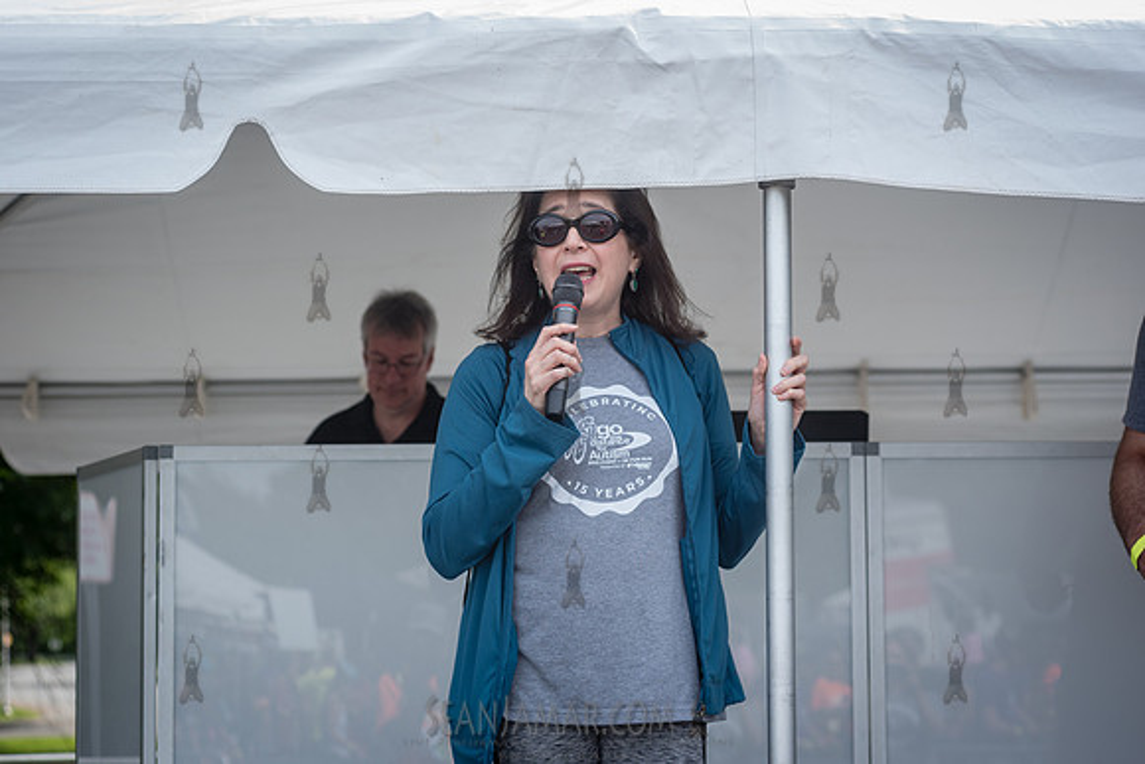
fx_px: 2545
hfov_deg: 25.4
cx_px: 572
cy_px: 382
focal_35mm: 80
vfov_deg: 17.1
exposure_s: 1/500
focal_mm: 80
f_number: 4.5
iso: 250
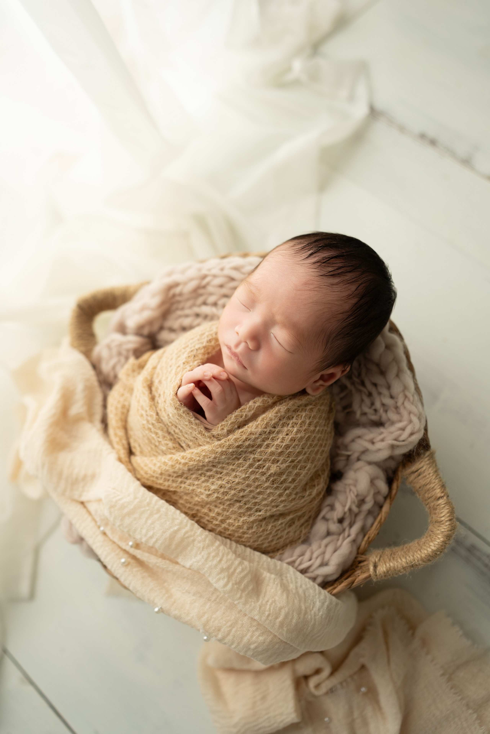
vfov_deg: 54.4
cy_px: 367
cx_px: 245
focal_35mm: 35
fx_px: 715
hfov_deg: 37.9
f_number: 2.2
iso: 100
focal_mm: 35
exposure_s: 1/160
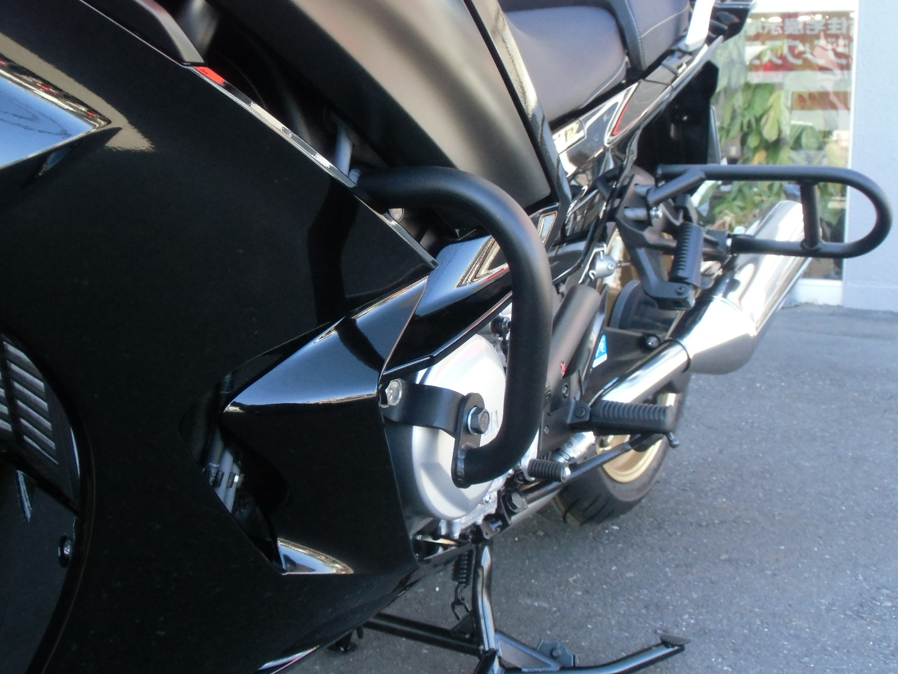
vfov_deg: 36.8
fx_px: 1012
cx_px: 437
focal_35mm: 39
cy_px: 338
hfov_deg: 47.9
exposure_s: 1/100
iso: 400
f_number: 3.7
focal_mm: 5.93
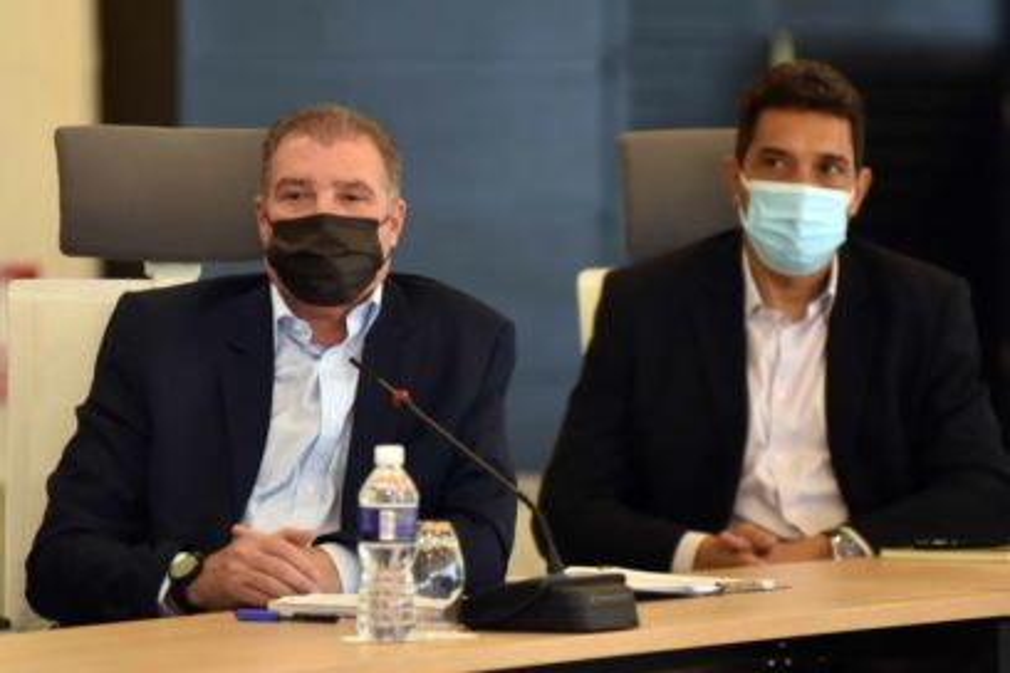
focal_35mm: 200
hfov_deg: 10.3
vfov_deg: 6.9
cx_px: 505
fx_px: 5611
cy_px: 336
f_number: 2.8
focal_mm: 200
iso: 1600
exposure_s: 1/200
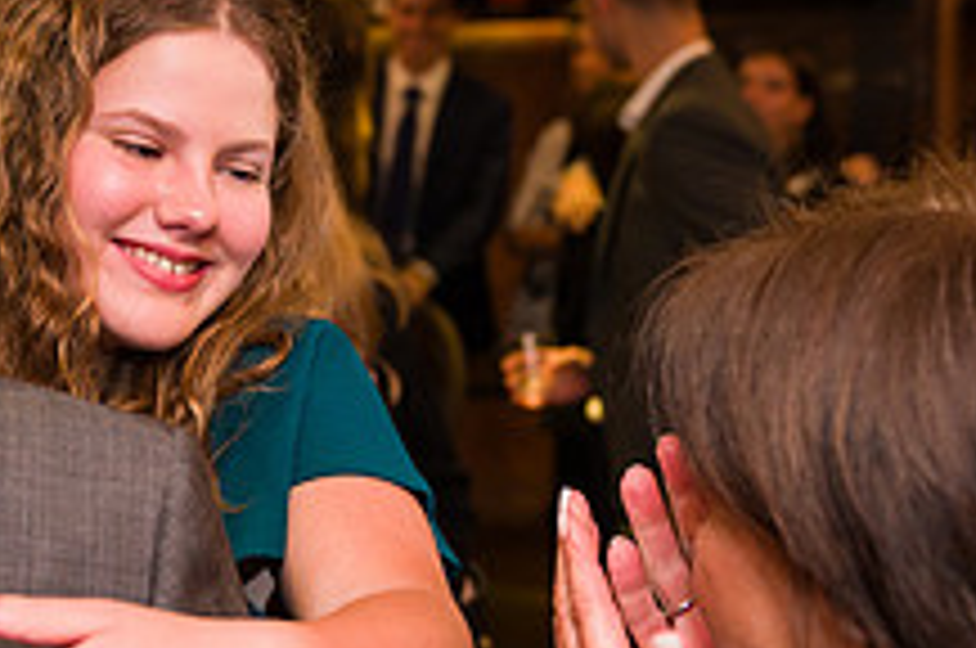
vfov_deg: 17.2
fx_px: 2139
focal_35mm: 79
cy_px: 302
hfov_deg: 24.7
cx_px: 42
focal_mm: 29
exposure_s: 1/200
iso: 1250
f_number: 4
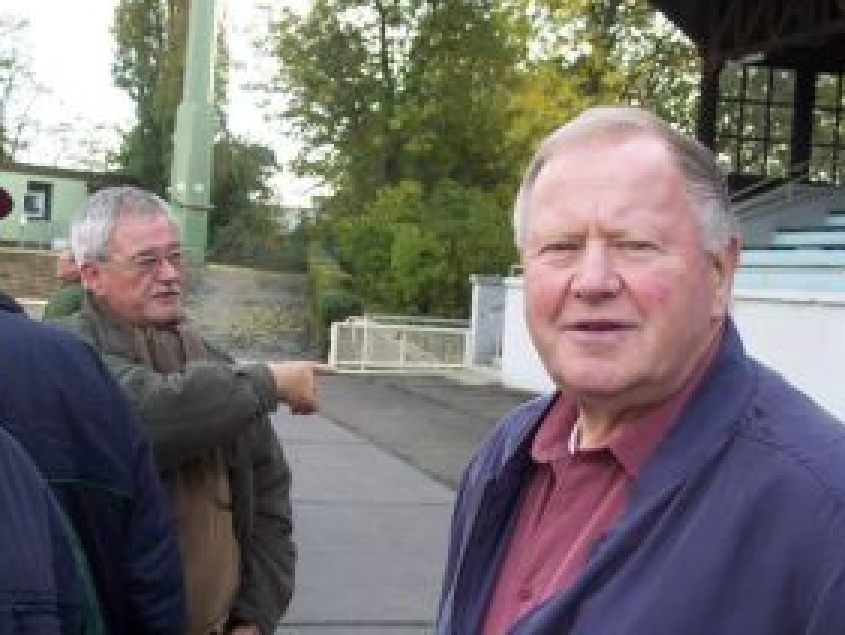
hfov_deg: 26.3
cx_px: 421
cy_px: 364
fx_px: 1807
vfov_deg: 19.9
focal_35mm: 74
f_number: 4
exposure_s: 1/90
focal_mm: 10.7
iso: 100
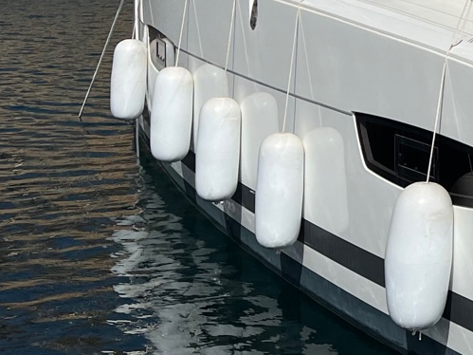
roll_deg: -0.4
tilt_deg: -1.1
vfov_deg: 13.6
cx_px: 775
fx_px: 1434
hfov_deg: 16.5
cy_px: -94
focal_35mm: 105
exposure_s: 1/11364
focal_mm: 5.7
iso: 50
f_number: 1.5
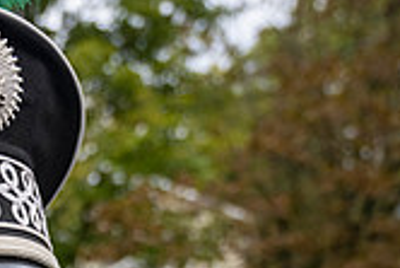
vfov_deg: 14.9
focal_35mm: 84
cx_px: -22
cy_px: 426
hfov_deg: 23.0
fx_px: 934
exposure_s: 1/800
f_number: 4
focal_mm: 24
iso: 400
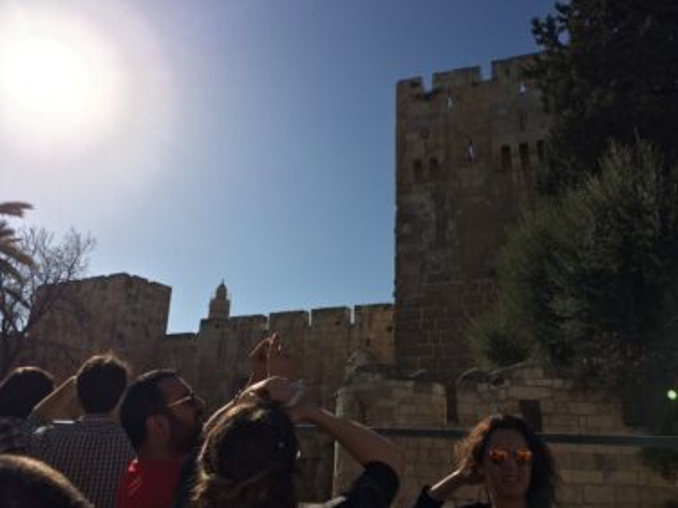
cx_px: 345
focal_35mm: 32
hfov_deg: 56.8
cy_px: 239
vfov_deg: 44.1
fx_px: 627
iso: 32
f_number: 2.2
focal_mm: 4.12
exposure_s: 1/5882
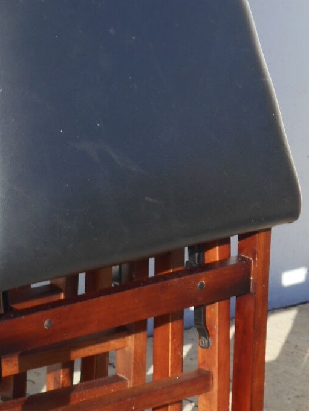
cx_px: -22
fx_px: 2403
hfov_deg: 7.3
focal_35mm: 202
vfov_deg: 9.8
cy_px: 176
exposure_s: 1/125
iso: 80
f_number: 6.3
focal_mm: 15.4
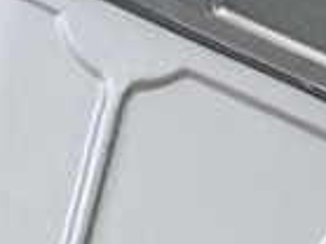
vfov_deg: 5.6
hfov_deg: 7.7
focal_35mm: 253
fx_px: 2382
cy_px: 678
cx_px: -178
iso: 400
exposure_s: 1/400
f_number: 2.8
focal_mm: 30.5
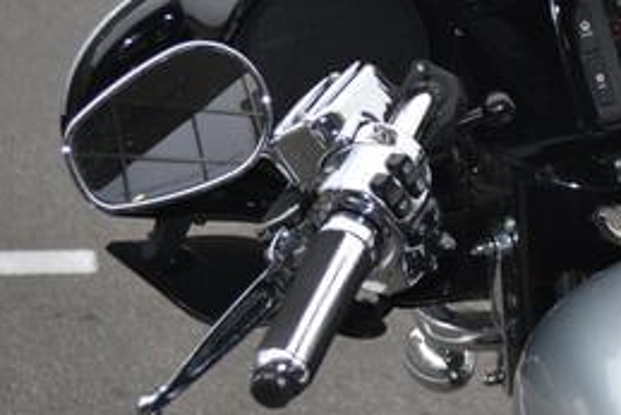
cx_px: 744
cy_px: -1
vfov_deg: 9.9
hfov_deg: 14.5
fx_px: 2364
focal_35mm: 137
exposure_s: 1/125
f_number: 5
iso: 220
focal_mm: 38
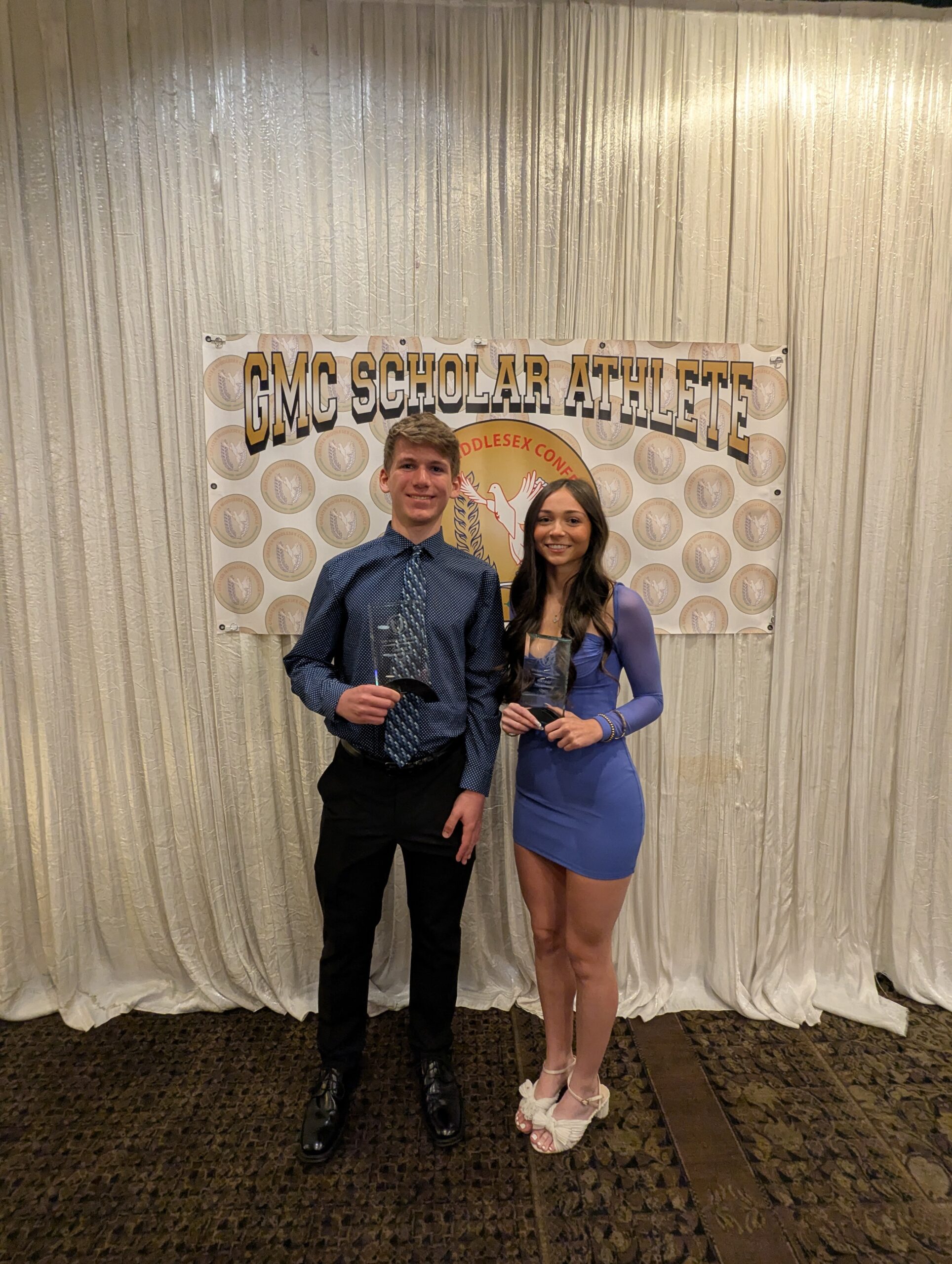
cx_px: 476
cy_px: 632
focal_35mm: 16
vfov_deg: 94.4
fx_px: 585
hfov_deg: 78.3
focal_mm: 2.35
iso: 382
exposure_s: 1/30
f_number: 2.2
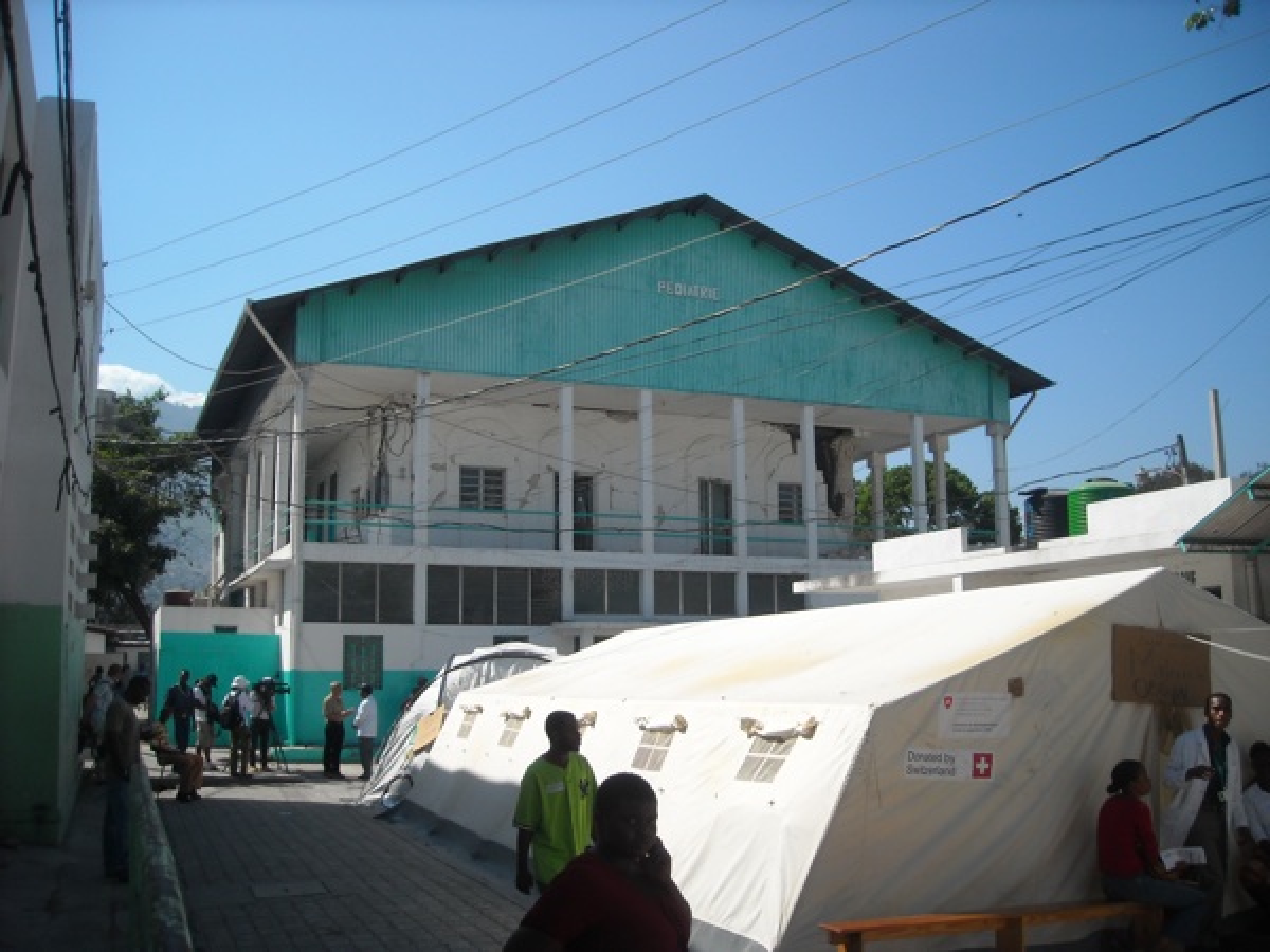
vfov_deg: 40.7
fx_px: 1284
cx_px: 635
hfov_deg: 52.6
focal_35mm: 35
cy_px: 476
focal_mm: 5.7
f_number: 5.6
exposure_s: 1/369
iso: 64
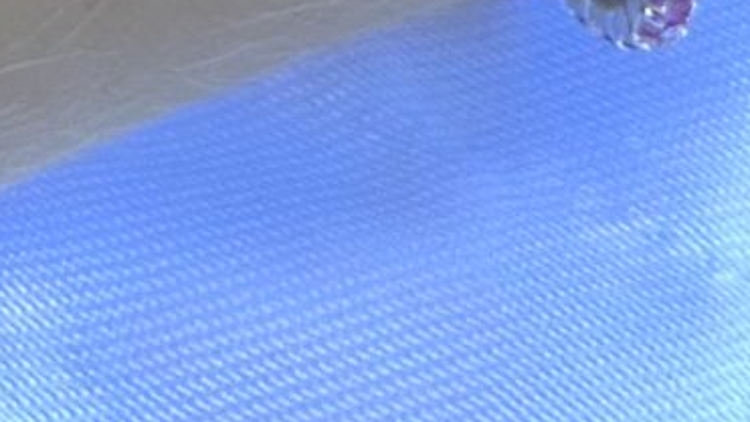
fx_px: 7182
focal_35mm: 361
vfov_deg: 3.3
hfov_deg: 6.0
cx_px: 14
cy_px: -1141
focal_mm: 6.86
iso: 125
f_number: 1.78
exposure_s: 1/121
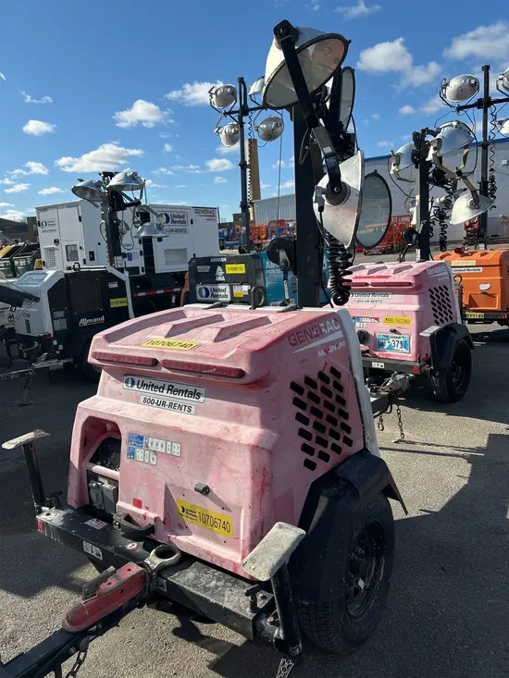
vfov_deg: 67.3
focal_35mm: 26
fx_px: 510
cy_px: 339
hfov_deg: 53.1
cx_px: 254
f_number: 1.6
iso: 50
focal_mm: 5.96
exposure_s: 1/3021
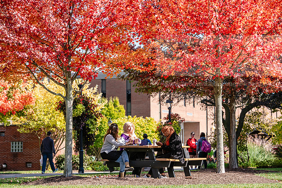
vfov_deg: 12.5
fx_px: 862
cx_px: 141
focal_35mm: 110
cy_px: 94
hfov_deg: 18.6
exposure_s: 1/320
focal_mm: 110
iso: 160
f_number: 5.6
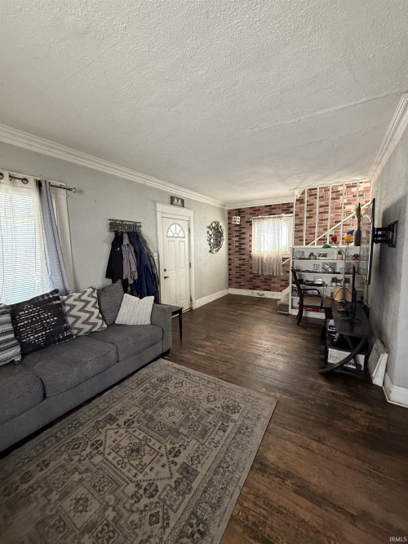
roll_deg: +0.6
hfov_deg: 85.7
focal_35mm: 14
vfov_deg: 102.1
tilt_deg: -5.9
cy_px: 272
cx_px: 204
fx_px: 220
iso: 400
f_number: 2.2
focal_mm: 2.22
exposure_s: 1/60
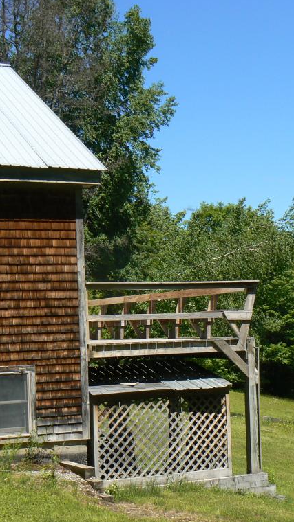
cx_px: 142
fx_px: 957
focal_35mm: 69
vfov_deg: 30.6
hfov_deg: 17.5
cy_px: 262
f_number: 6.3
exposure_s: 1/400
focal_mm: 7.9
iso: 80
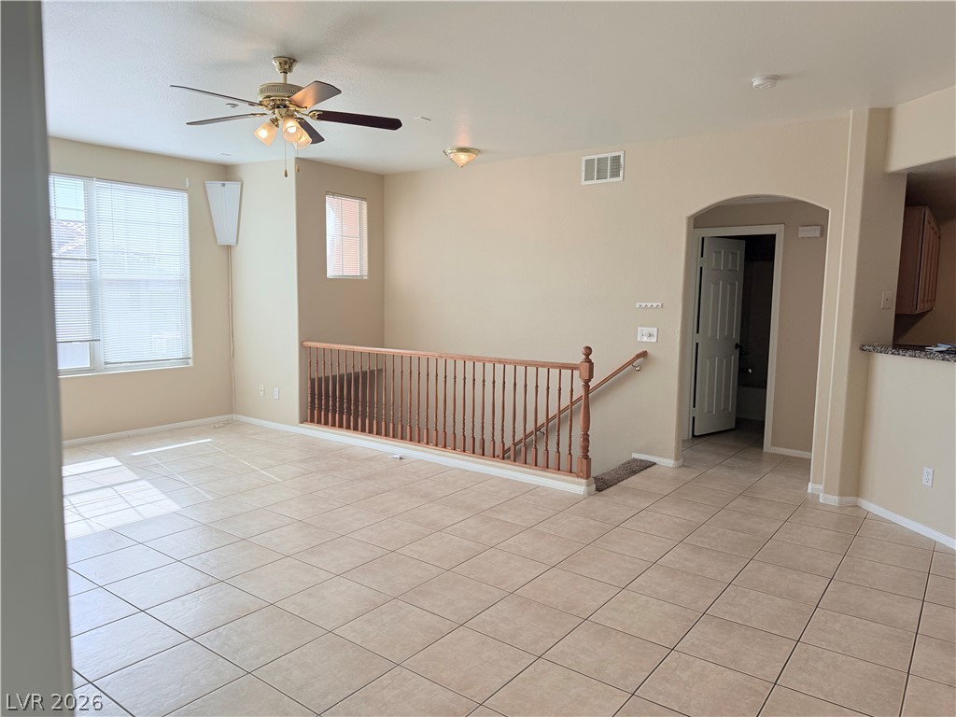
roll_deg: -0.5
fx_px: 663
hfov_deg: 71.6
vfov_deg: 56.8
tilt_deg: -6.5
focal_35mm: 24
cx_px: 478
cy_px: 358
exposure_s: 1/649
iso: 100
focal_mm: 6.76
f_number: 1.78
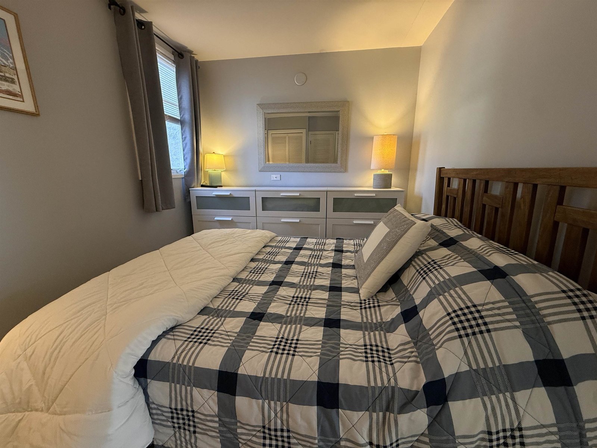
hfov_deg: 102.1
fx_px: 241
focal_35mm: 14
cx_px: 298
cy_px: 224
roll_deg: +0.1
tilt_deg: -12.7
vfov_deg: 85.7
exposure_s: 1/60
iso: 320
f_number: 2.2
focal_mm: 2.22
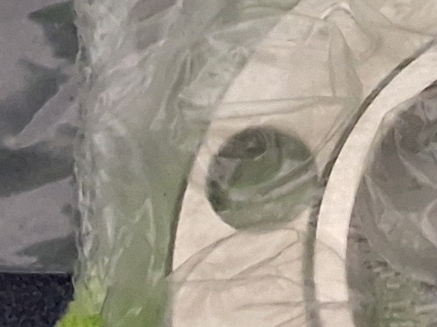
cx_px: 664
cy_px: -18
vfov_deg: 9.4
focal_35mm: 156
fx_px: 1969
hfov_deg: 12.1
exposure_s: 1/20
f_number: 1.9
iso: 320
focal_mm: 2.91
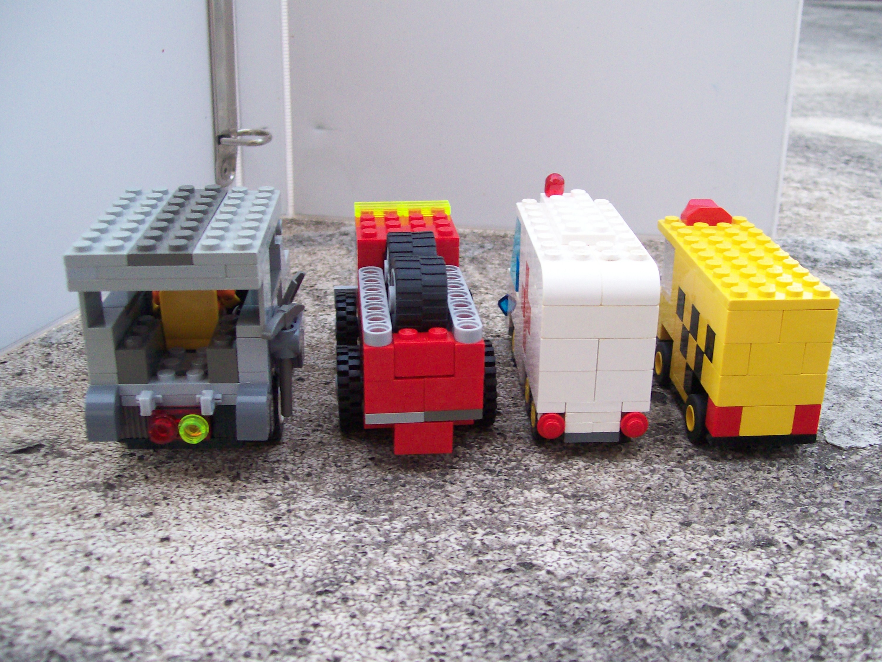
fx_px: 943
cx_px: 451
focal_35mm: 37
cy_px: 335
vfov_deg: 38.7
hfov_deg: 50.1
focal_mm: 6
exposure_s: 1/32
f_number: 2.7
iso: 155
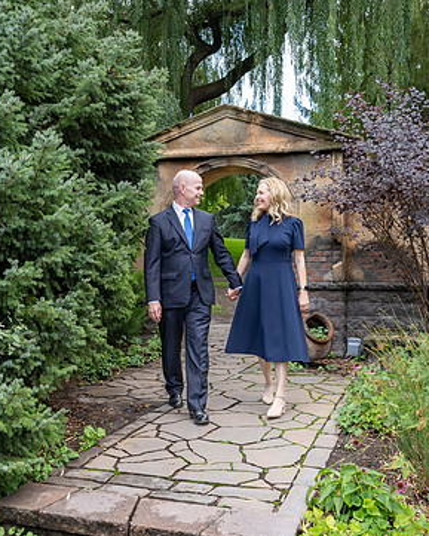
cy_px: 264
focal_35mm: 38
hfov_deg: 39.2
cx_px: 212
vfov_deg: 47.9
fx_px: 603
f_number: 4
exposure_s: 1/400
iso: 200
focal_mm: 24
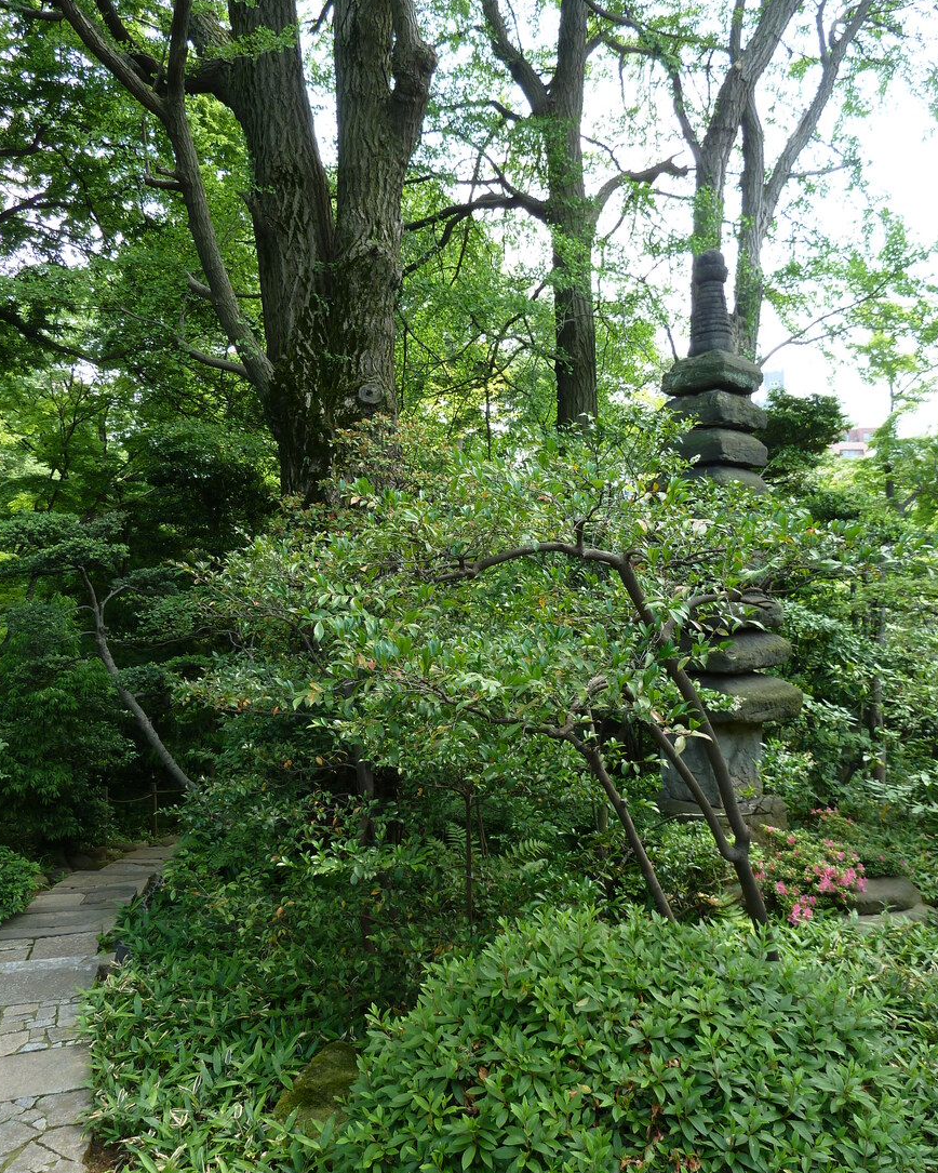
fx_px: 937
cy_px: 558
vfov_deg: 64.0
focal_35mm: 27
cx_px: 472
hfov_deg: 53.2
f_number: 3.3
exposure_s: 1/80
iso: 80
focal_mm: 4.1
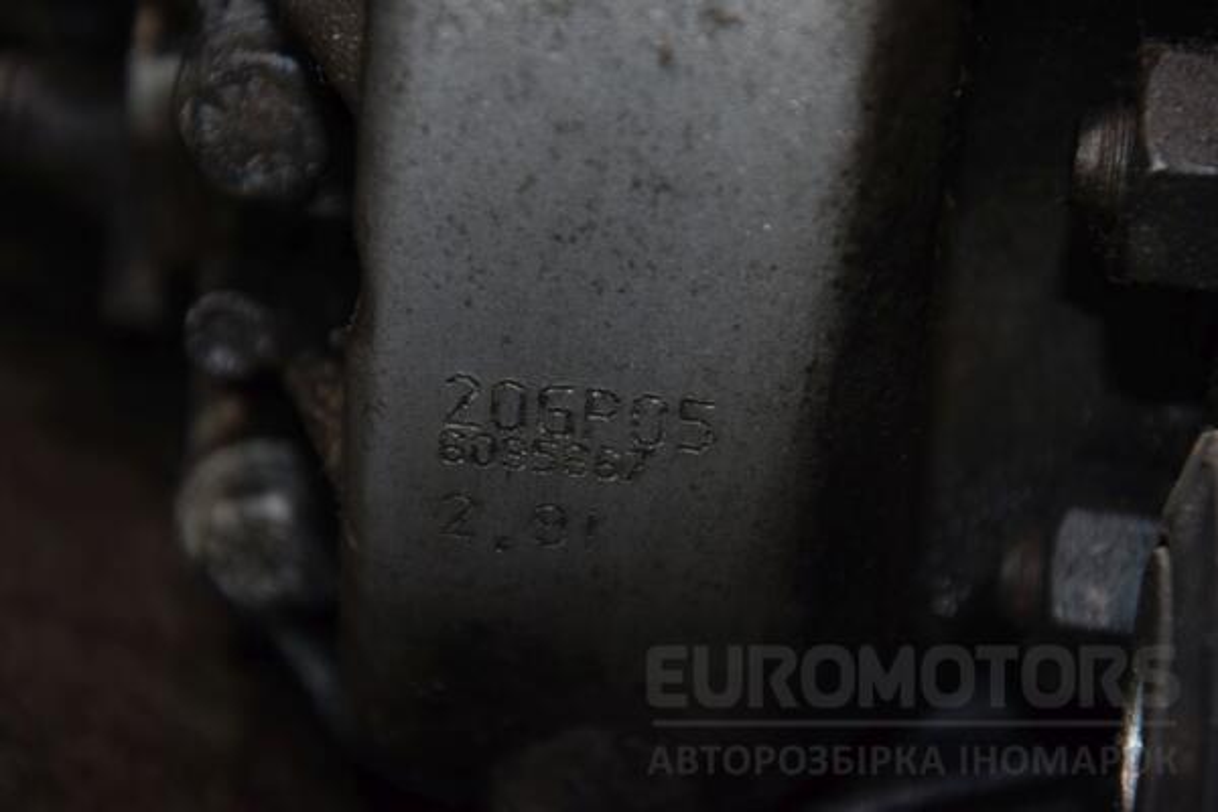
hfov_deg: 13.0
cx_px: 609
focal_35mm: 158
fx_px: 5328
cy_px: 406
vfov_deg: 8.7
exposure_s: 1/60
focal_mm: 105
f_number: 5.6
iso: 800
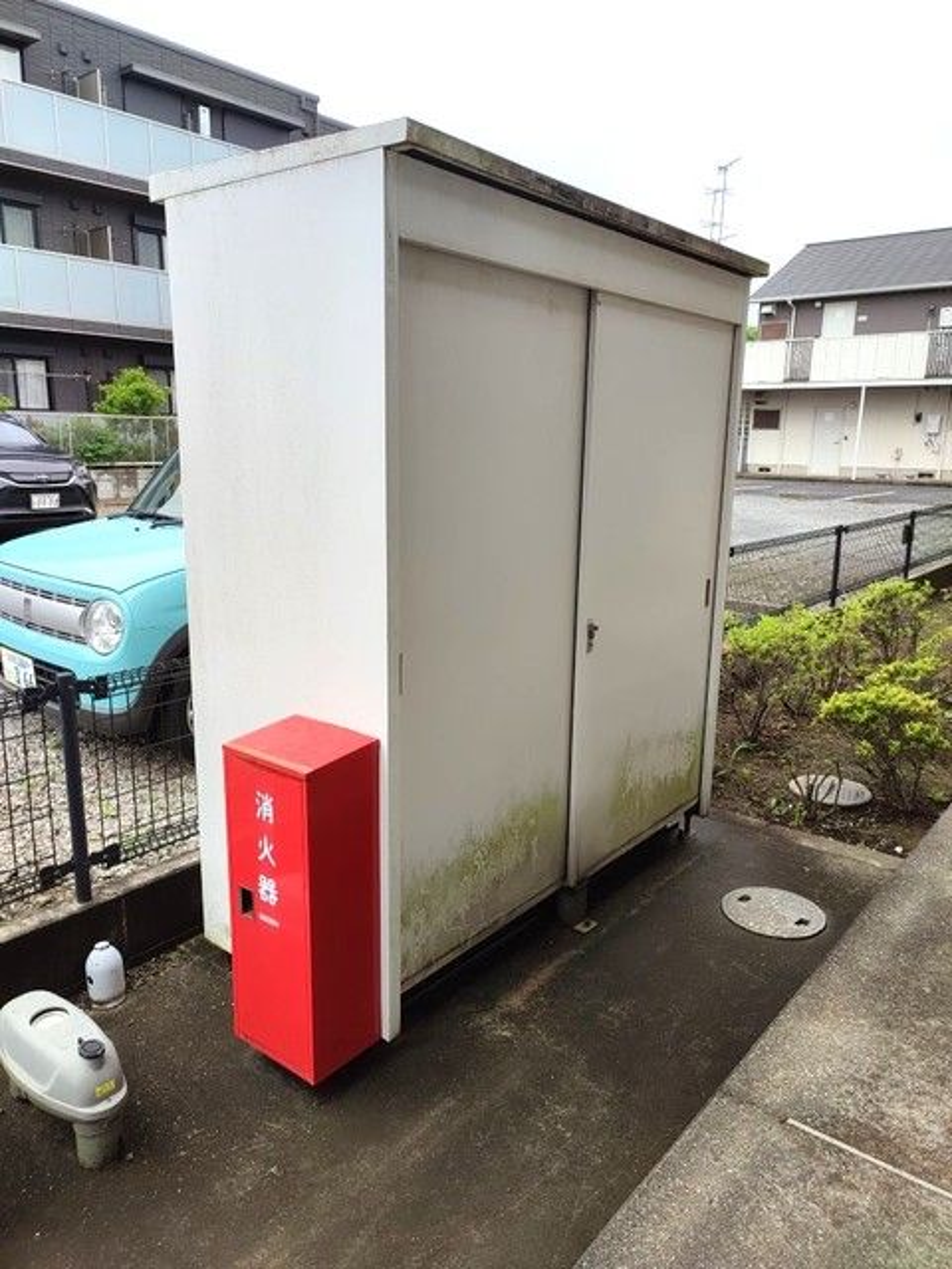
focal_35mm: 25
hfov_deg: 54.9
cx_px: 476
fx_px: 917
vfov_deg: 69.4
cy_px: 634
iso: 50
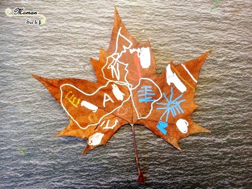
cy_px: 94
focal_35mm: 29
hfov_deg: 61.7
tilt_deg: -81.7
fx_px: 211
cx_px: 126
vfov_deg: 48.2
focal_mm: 4.15
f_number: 2.2
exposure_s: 1/17
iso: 400
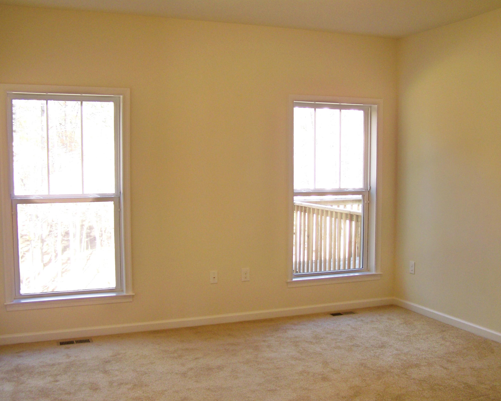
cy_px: 202
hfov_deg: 45.8
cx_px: 254
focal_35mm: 40
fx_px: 593
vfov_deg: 37.3
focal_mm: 6.3
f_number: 2.8
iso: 64
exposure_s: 1/20
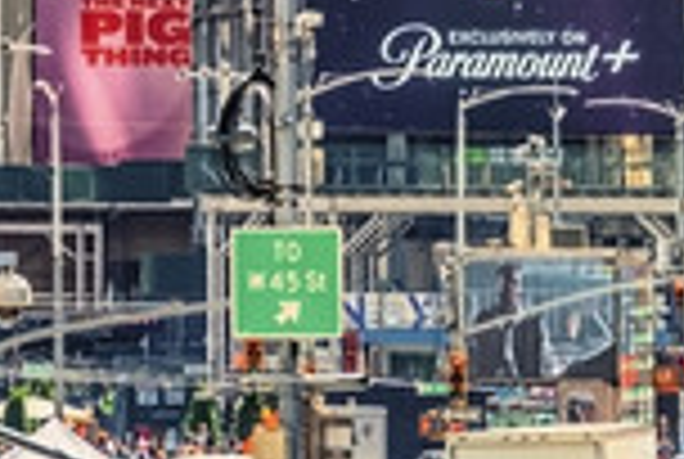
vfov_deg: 2.4
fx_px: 10870
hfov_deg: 3.6
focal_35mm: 571
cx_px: 598
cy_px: -83
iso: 64
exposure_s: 1/160
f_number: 6.3
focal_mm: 116
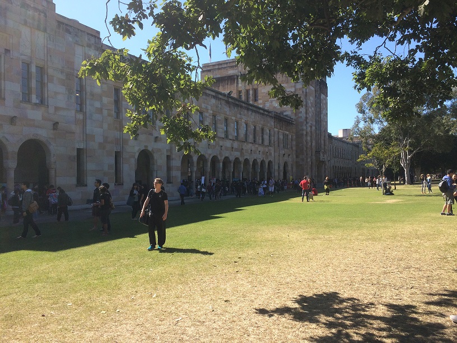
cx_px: 228
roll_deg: -0.3
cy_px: 172
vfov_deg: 48.2
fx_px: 383
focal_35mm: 29
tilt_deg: -0.9
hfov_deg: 61.7
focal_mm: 4.15
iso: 32
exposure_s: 1/1172
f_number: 2.2
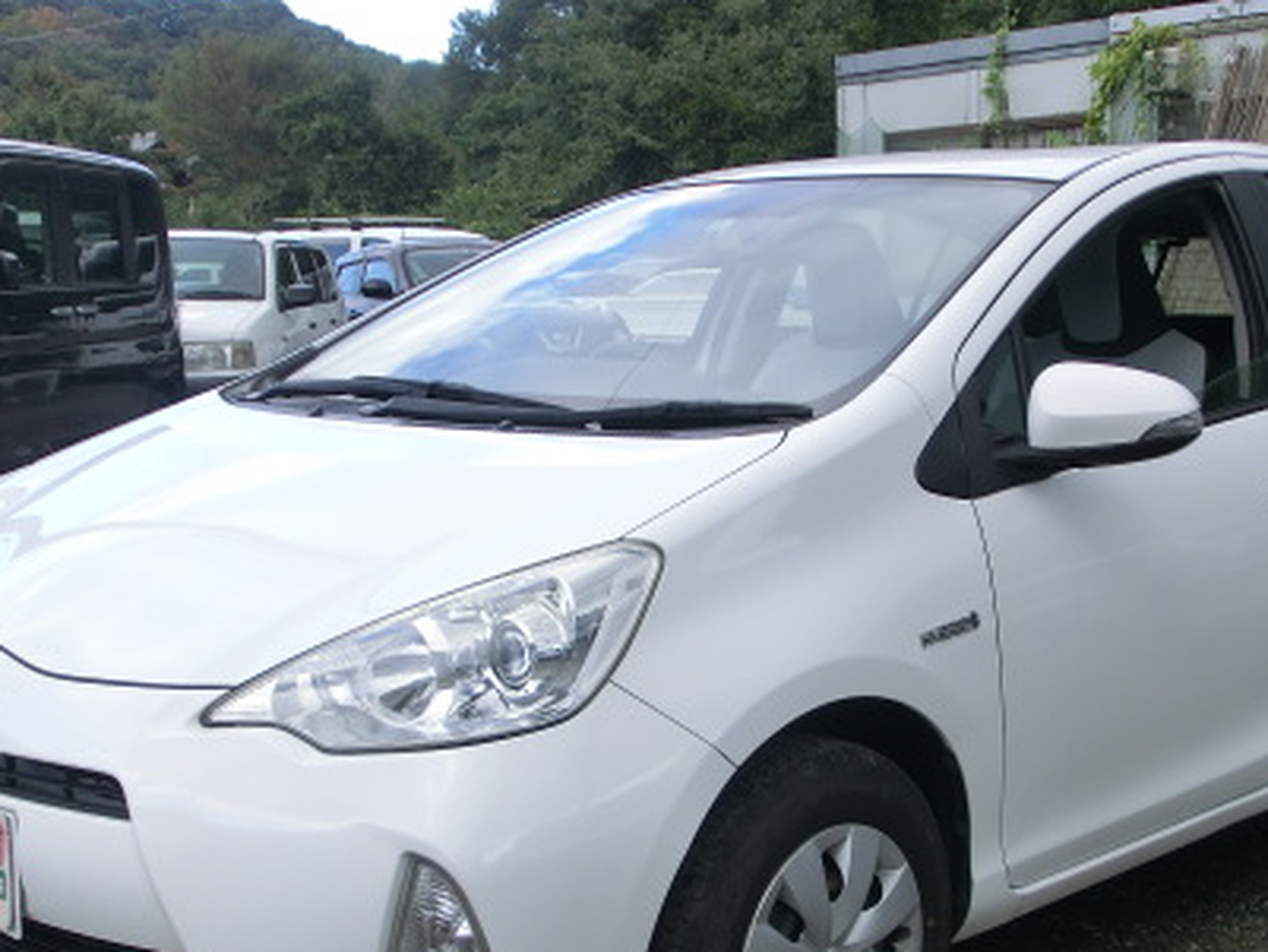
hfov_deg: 32.7
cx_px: 696
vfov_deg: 24.5
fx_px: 2162
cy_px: 721
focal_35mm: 59
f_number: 3.9
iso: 100
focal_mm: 6.61
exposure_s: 1/200
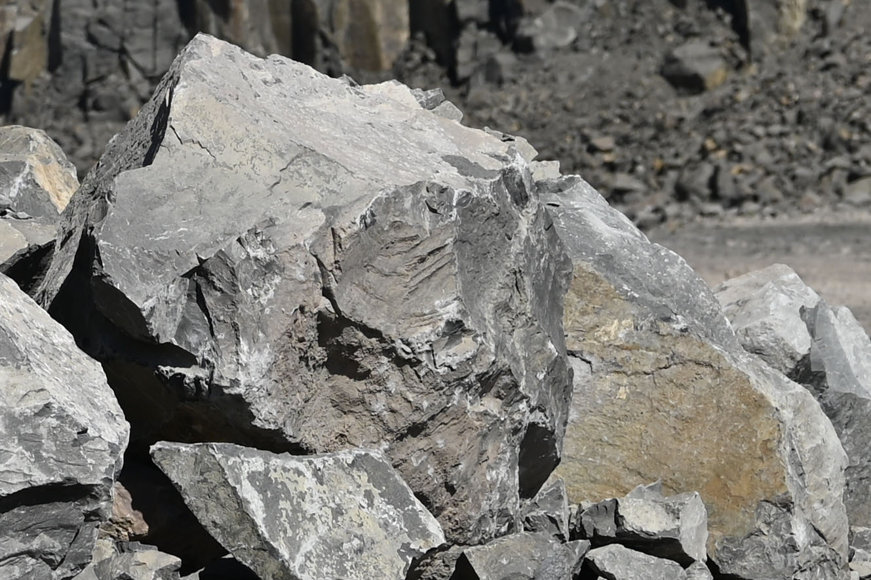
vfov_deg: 2.5
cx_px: -724
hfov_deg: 3.7
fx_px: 13422
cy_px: -302
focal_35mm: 555
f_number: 6.3
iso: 50
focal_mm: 122
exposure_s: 1/500
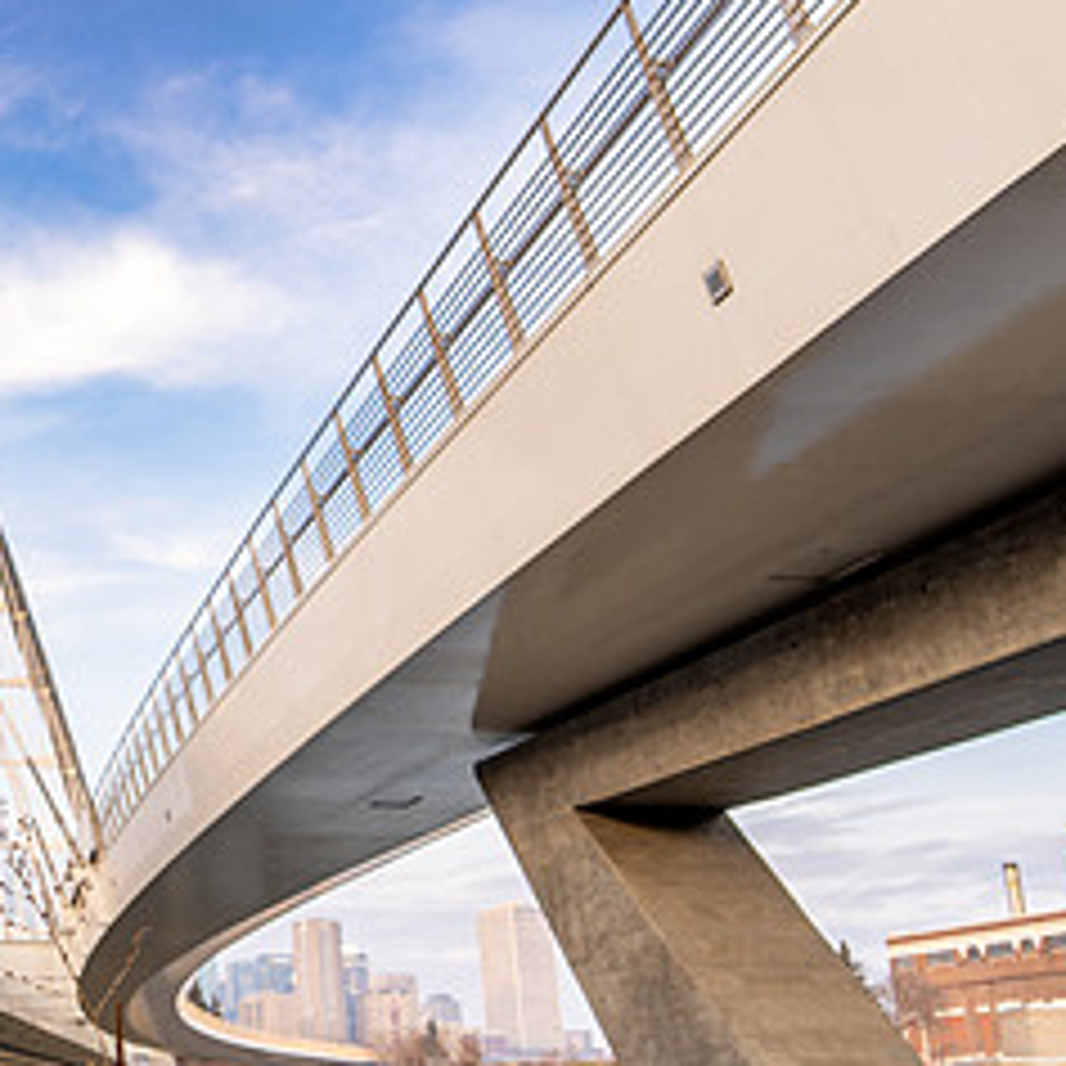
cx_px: -85
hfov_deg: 30.7
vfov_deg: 34.0
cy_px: 578
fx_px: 1742
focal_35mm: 50
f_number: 2.8
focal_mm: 24
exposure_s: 1/160
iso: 100
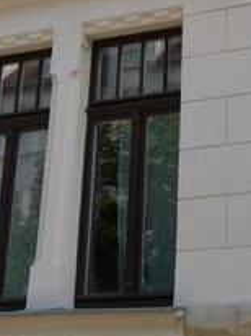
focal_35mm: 109
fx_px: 1056
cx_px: 135
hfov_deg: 13.6
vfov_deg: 16.2
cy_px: -201
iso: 100
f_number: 3.3
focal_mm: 4.7
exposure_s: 1/500
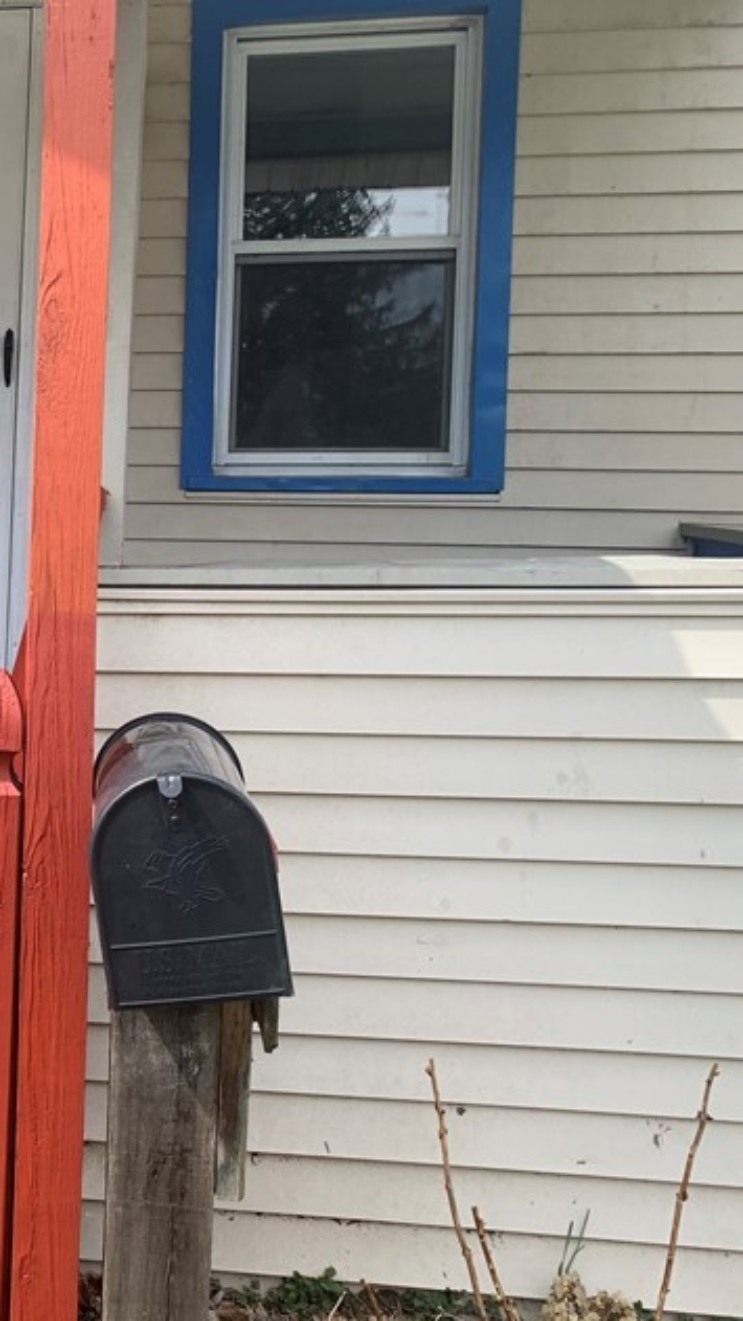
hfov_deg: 23.5
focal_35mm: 46
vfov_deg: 44.6
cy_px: 653
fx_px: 1611
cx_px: -170
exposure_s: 1/864
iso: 25
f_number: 1.8
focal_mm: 4.25
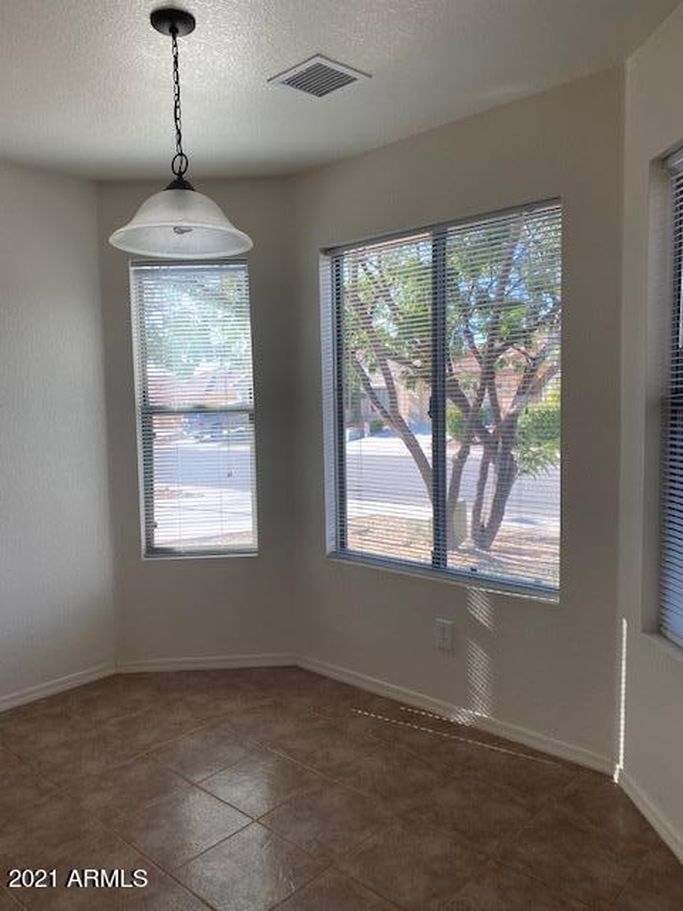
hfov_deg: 53.1
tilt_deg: -3.5
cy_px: 456
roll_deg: +0.6
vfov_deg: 67.3
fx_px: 684
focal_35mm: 26
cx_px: 342
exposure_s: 1/133
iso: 32
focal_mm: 4.25
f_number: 1.8
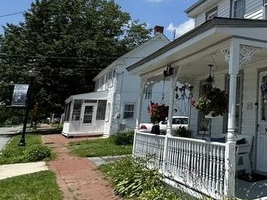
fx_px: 301
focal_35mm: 39
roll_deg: +1.4
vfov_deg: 36.1
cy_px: 56
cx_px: 317
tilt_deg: +12.5
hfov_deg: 37.0
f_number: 2.2
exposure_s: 1/1984
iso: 40
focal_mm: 2.22
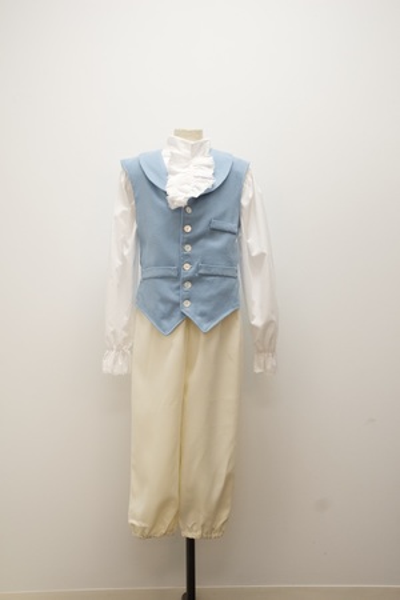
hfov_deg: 29.9
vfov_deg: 43.6
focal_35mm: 45
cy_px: 300
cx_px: 200
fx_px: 750
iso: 1600
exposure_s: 1/100
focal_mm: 30
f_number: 6.3
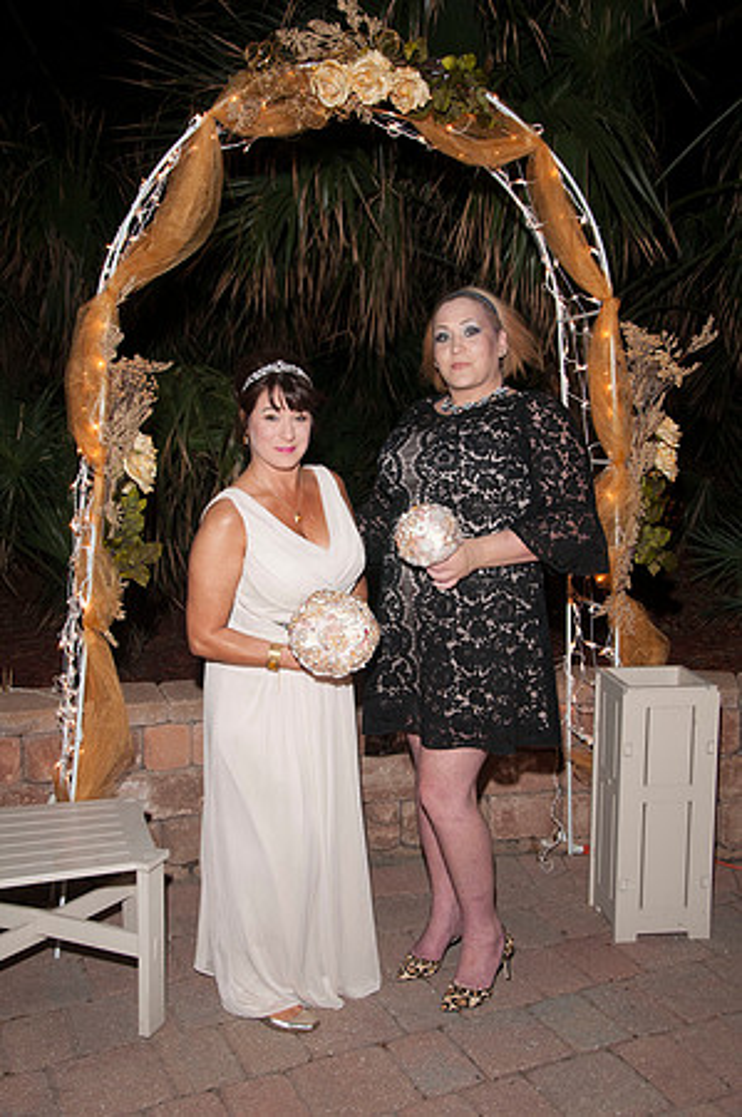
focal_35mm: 38
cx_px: 371
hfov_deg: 35.4
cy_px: 558
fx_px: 1162
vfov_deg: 51.3
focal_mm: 25
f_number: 5.6
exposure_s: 1/30
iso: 400
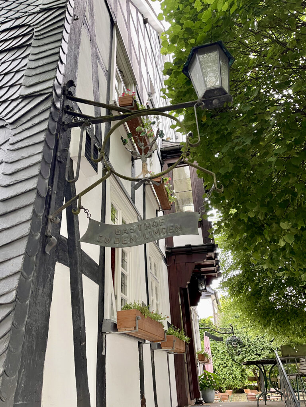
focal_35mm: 25
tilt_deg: +28.1
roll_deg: +2.6
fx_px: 295
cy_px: 204
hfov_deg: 54.9
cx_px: 153
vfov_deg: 69.4
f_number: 1.6
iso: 125
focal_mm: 5.1
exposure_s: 1/85
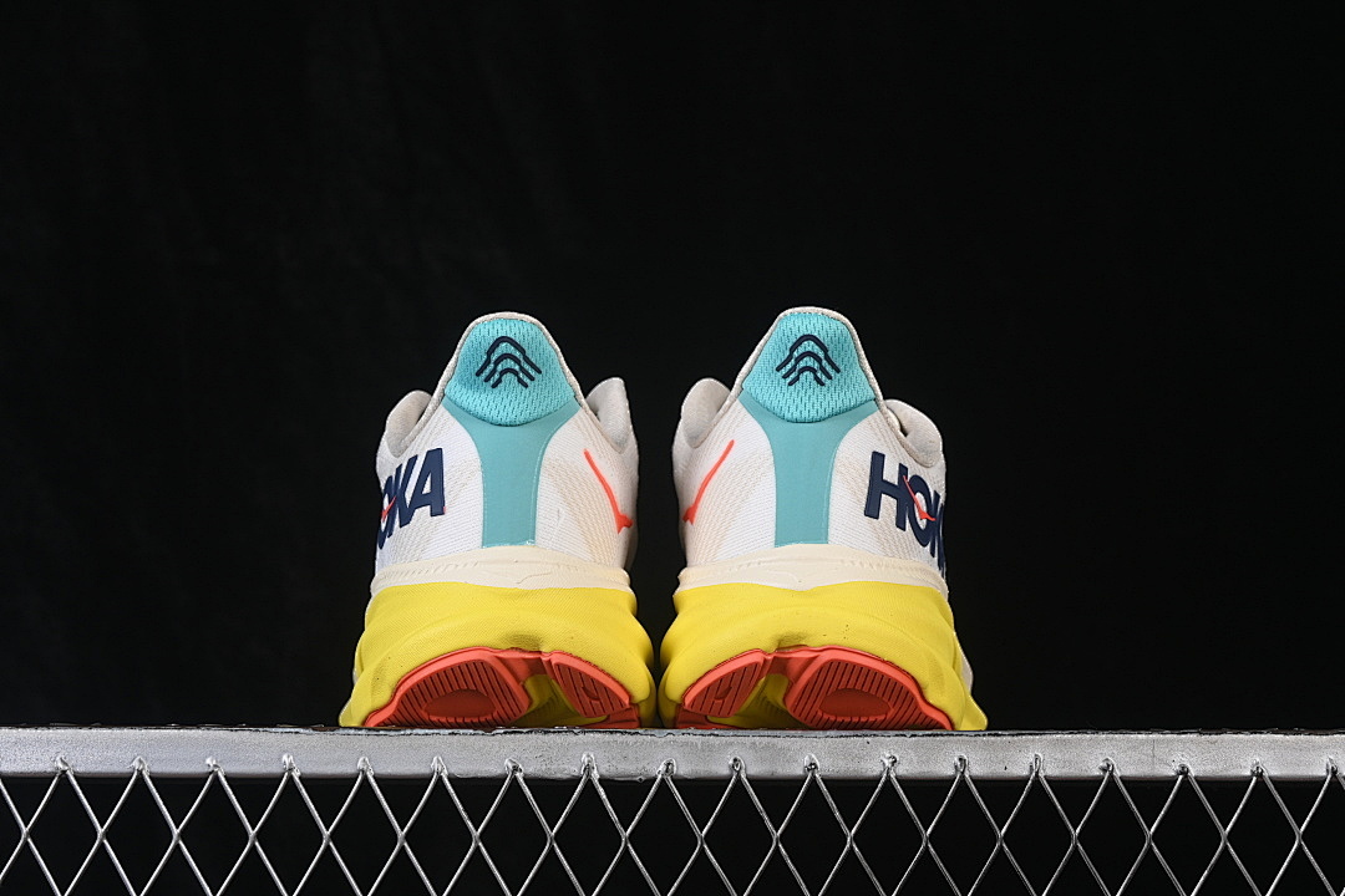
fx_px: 2802
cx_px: 672
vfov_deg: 18.2
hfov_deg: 27.0
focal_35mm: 75
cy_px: 448
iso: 160
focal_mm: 50
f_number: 8
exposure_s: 1/80
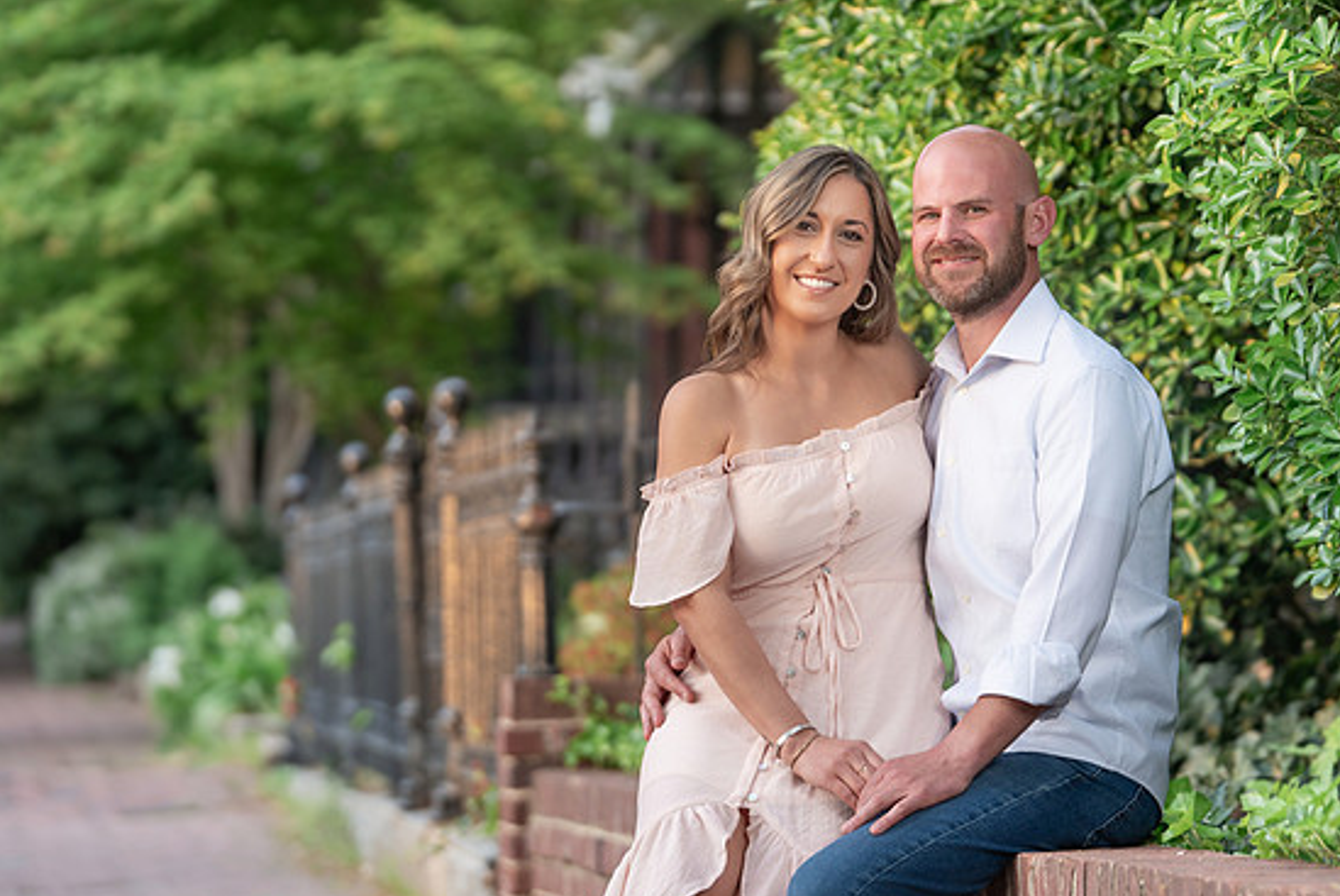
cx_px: 686
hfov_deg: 13.5
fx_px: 5662
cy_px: 443
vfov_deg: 9.0
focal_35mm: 152
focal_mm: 144
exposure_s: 1/200
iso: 640
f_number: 4
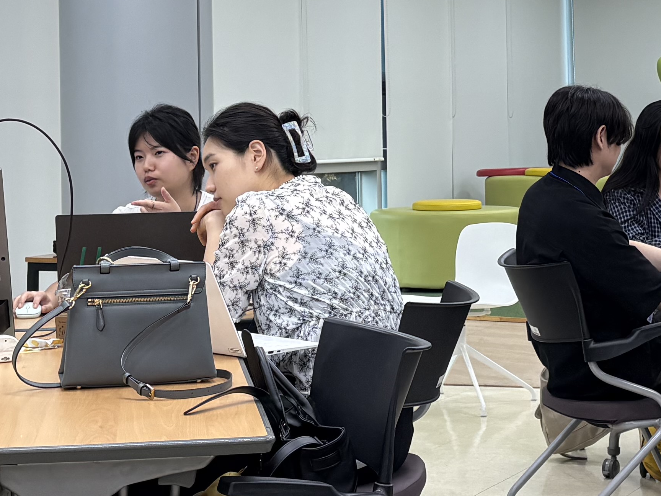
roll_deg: +0.8
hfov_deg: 22.6
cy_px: 80
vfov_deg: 17.0
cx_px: 477
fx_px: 1642
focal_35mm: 86
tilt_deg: +1.5
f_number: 1.6
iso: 125
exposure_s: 1/232
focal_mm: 5.96
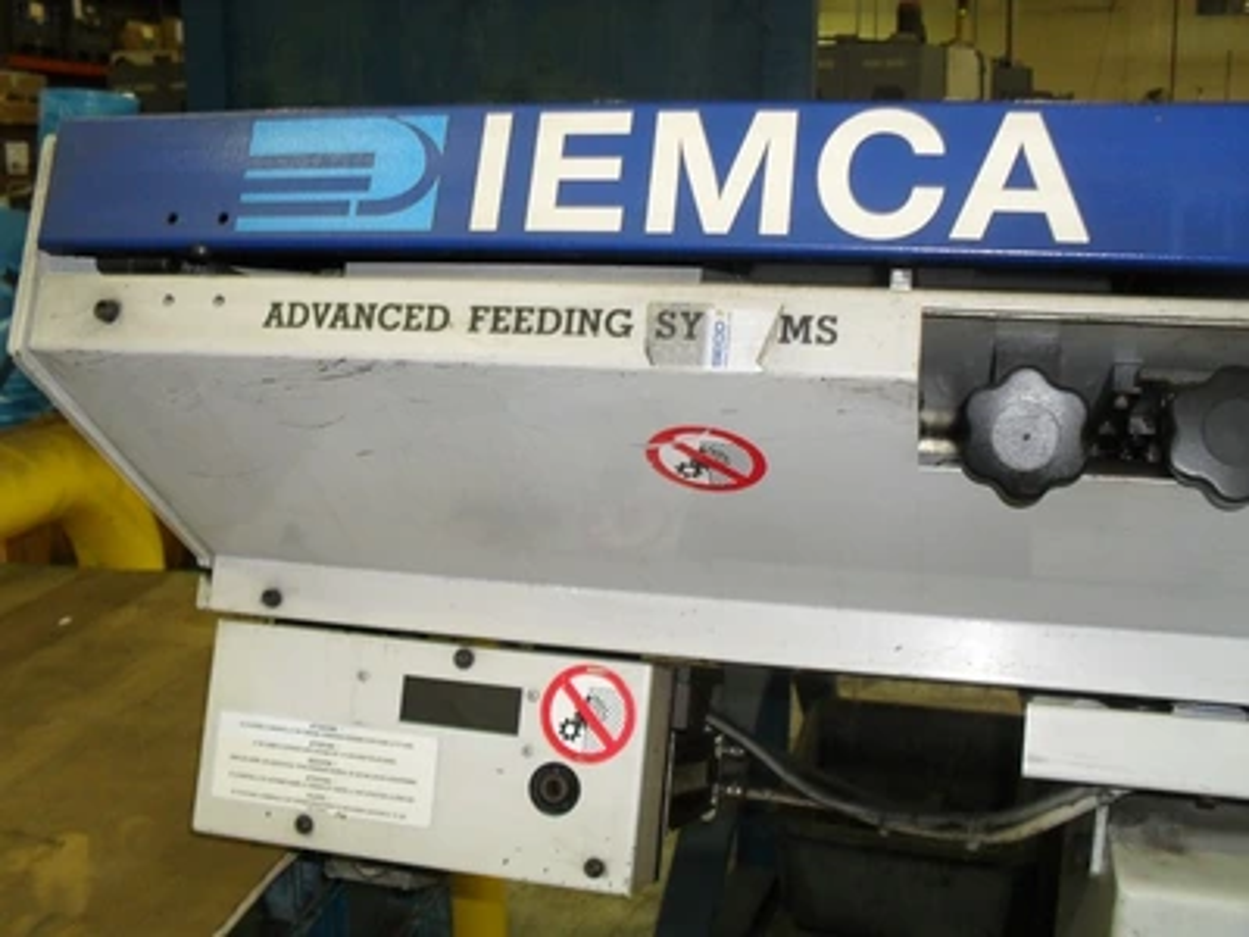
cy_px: 468
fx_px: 1263
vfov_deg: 40.7
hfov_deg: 52.6
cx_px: 624
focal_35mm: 35
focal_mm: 6.3
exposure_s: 1/45
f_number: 3.2
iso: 200
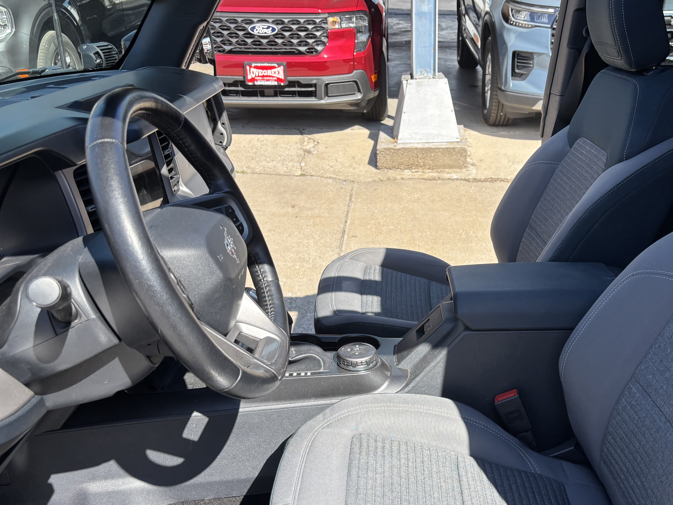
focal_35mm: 36
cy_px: 276
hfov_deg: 50.6
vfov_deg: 39.6
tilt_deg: -27.4
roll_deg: -1.0
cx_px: 440
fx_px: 700
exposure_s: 1/1115
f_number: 1.6
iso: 50
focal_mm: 5.96
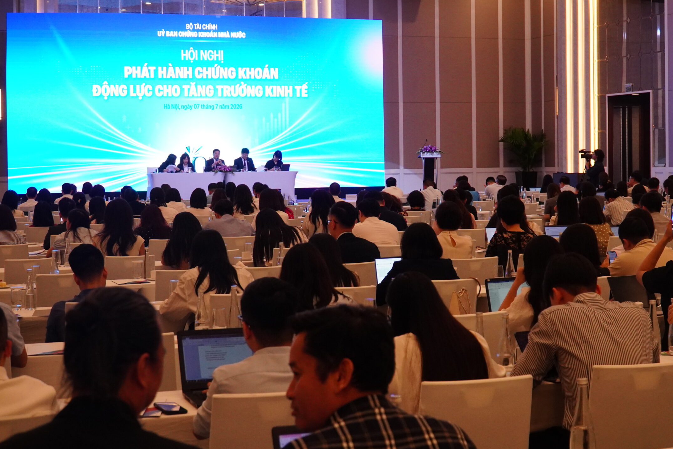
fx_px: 1140
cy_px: 247
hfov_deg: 32.8
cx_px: 397
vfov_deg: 22.3
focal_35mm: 61
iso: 2000
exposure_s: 1/250
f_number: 4.5
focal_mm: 34
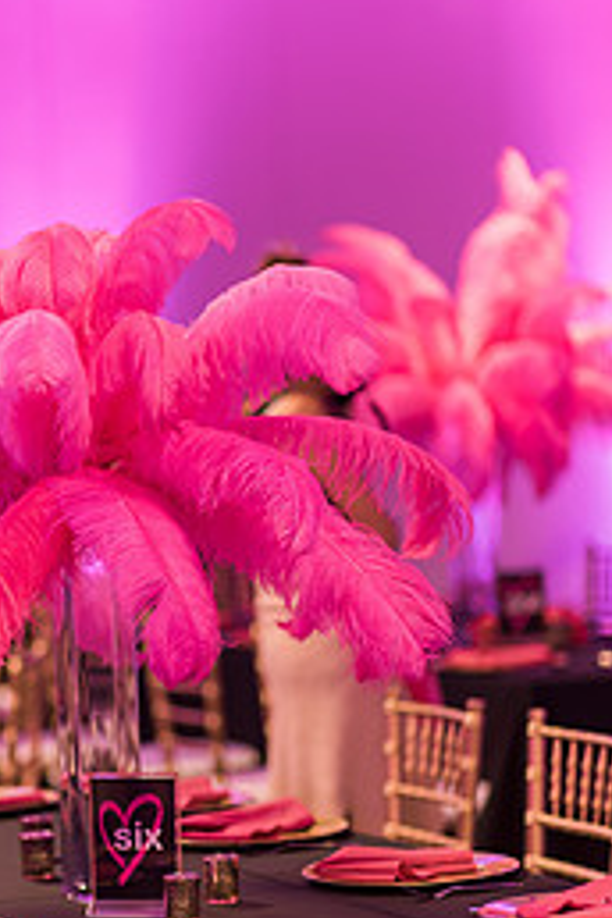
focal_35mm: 148
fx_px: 3774
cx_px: 125
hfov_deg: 9.3
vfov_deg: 13.9
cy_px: 576
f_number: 1.4
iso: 800
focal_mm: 85
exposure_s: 1/50
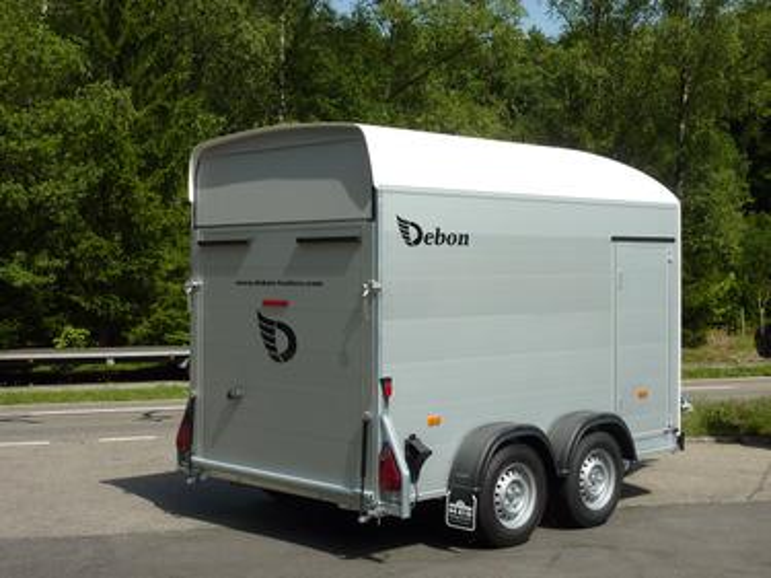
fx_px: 1158
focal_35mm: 52
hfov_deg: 36.8
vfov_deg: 28.0
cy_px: 289
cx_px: 386
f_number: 4.5
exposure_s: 1/500
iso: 80
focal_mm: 8.5
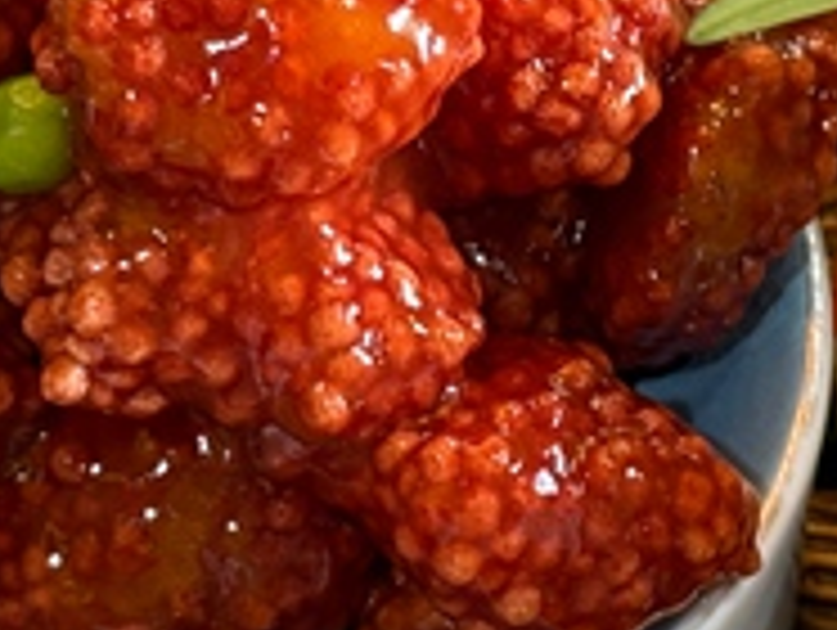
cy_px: -32
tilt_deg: -51.2
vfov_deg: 7.2
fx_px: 4987
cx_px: 616
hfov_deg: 9.6
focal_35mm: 206
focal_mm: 6.76
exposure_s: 1/50
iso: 160
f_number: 1.78
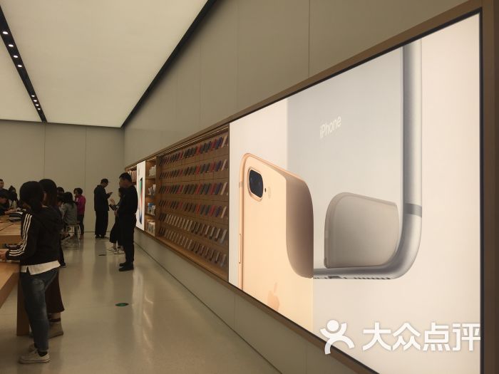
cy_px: 187
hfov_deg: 61.7
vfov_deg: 48.2
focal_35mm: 29
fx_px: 418
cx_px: 250
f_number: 2.2
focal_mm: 4.15
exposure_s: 1/163
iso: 32
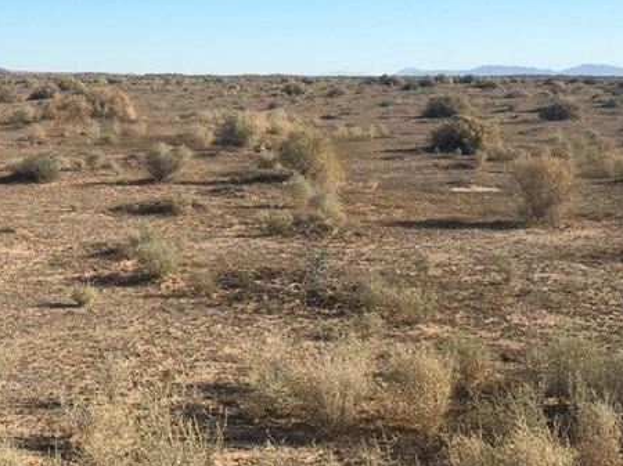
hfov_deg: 27.6
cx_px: -6
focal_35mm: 66
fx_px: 1187
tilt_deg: -3.9
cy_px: 116
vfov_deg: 22.0
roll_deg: +0.2
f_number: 2.2
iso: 25
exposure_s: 1/1876
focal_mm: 4.15
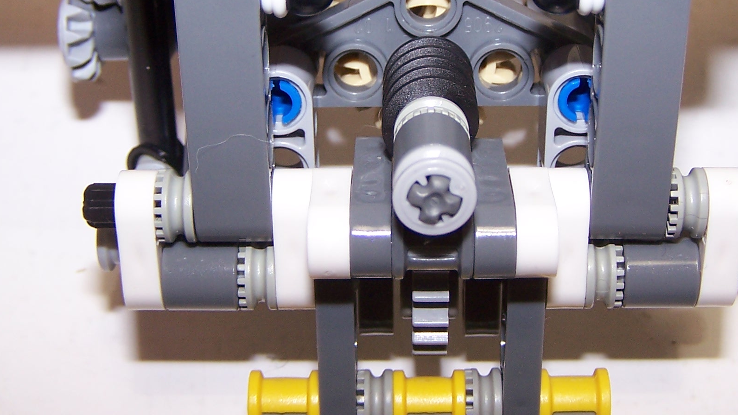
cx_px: 443
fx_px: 1311
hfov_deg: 31.4
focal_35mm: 67
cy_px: 102
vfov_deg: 17.9
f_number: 2.8
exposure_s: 1/60
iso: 80
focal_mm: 6.3
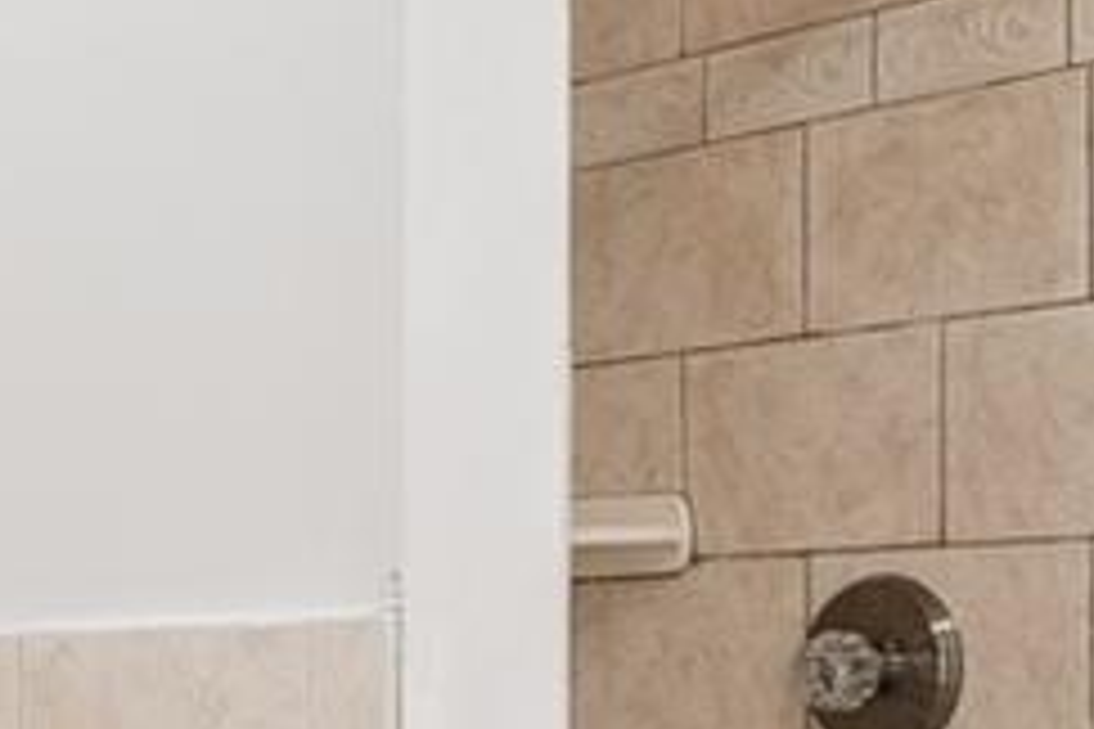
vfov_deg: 14.1
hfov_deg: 20.3
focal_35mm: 96
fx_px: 2915
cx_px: -95
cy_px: 693
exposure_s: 1/30
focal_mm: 14.6
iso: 800
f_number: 11
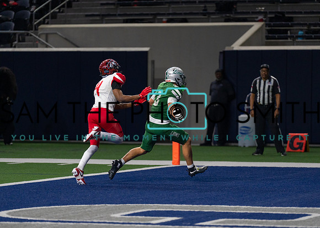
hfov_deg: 9.1
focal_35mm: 222
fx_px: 2013
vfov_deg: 6.5
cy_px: 114
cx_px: 160
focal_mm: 200
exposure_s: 1/1250
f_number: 2.8
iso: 2000
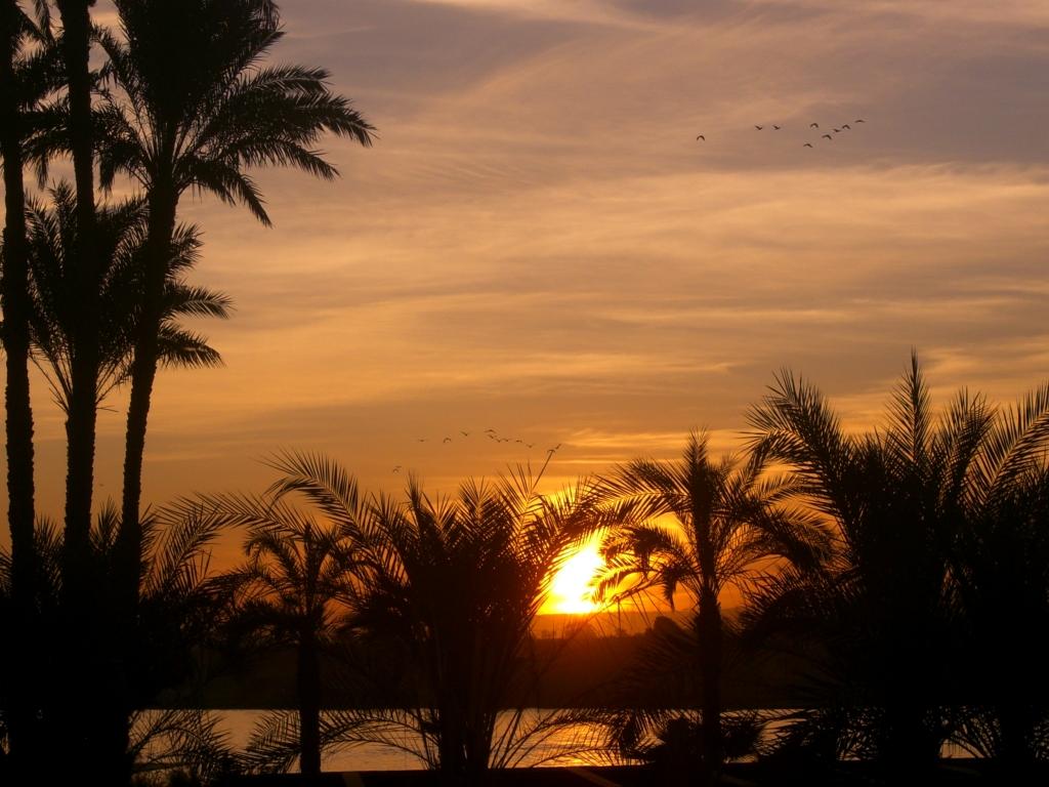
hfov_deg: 20.7
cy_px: 394
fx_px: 2879
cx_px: 524
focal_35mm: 95
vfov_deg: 15.6
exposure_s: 1/320
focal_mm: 15.75
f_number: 6.9
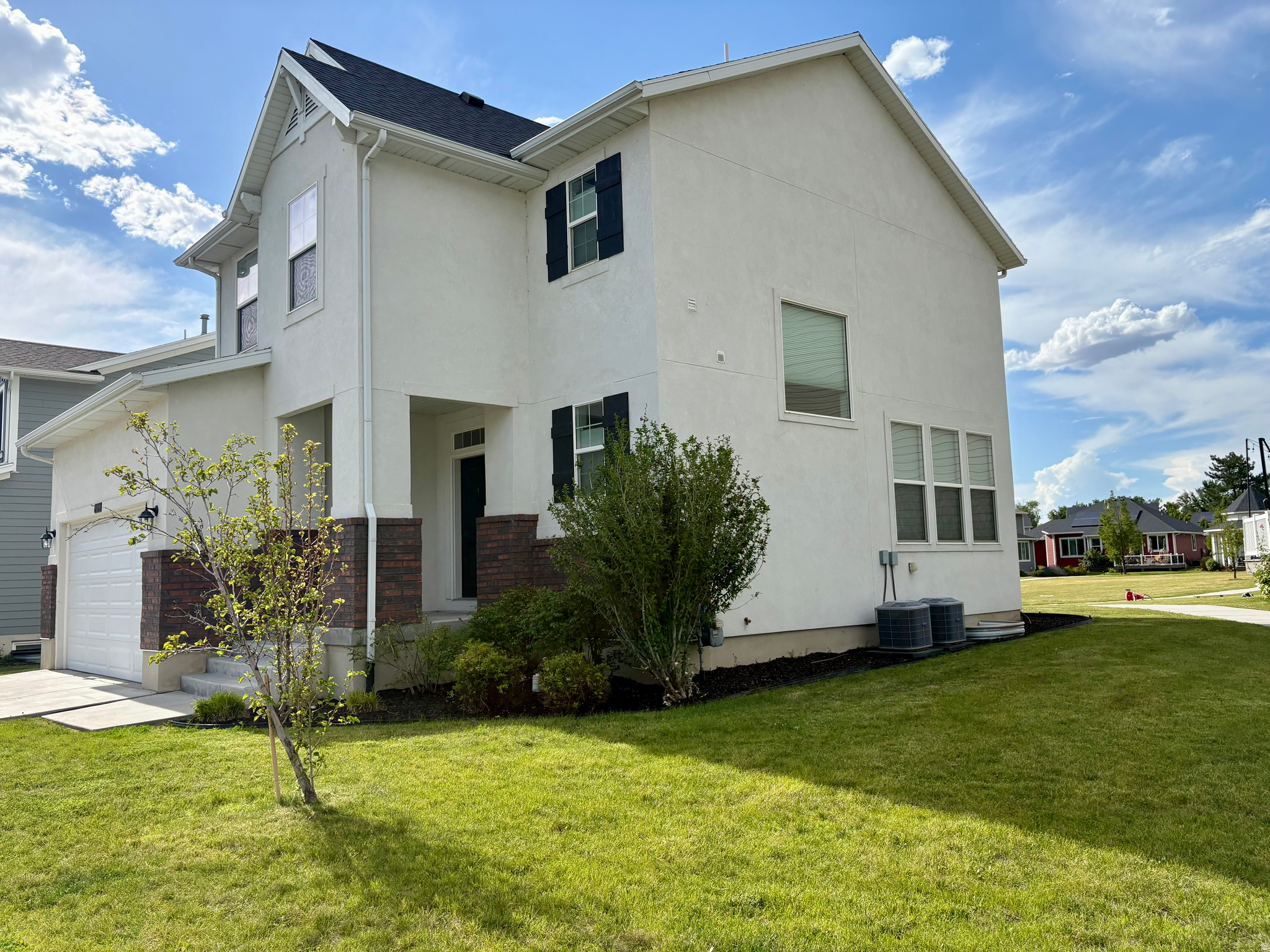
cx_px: 635
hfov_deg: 67.3
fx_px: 954
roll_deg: +1.8
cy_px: 476
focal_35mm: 26
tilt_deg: +6.6
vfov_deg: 53.1
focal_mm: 5.96
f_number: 1.6
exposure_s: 1/4950
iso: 64
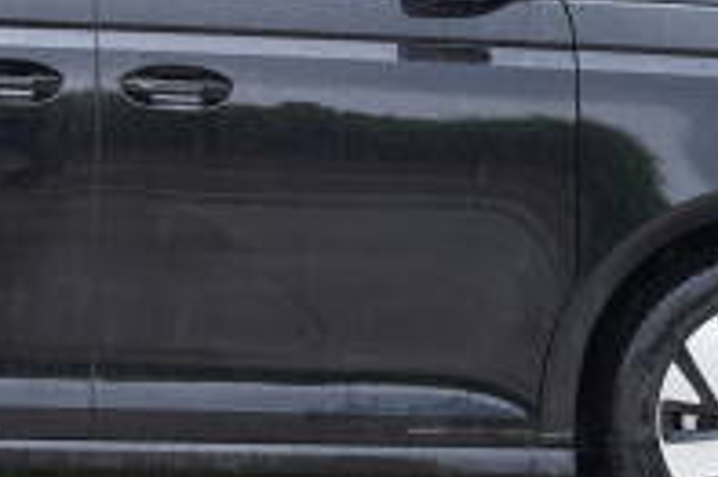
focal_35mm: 144
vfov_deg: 9.5
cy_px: 62
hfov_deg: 14.1
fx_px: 2869
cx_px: 29
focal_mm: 44.3
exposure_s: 1/160
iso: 640
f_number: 4
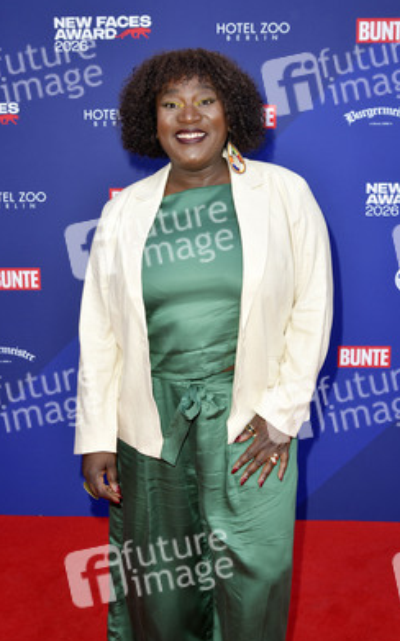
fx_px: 873
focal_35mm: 50
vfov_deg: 40.3
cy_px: 323
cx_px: 197
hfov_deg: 25.8
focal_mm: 48
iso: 640
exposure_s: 1/200
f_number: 6.3
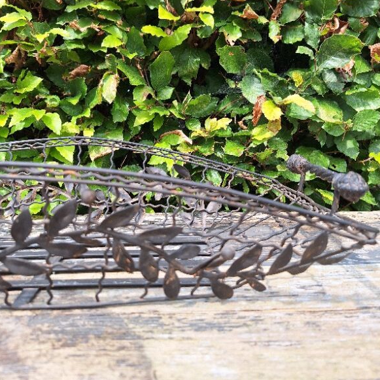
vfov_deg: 56.9
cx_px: 193
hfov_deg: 57.3
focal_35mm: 28
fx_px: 348
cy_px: 153
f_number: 1.8
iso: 40
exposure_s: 1/667
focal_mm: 5.54
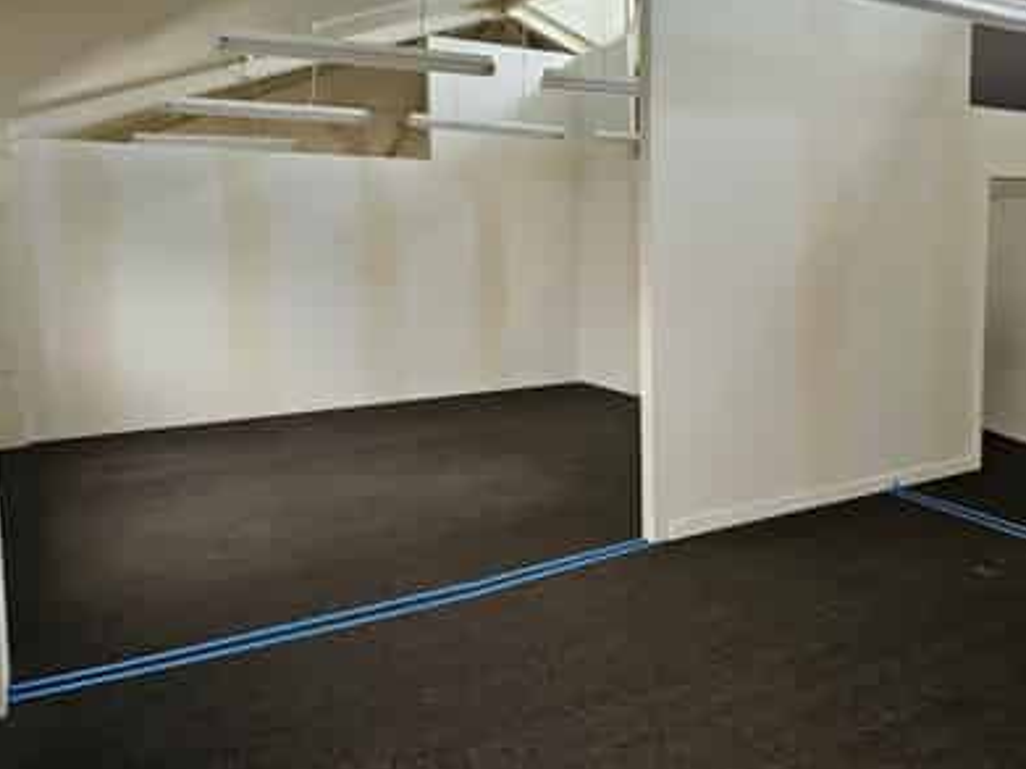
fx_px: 859
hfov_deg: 61.3
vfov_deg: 47.9
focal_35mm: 29
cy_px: 308
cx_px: 602
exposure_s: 1/100
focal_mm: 5.4
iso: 160
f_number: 1.8
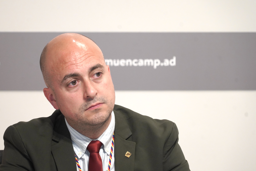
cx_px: 97
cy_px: 100
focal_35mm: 199
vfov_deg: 6.9
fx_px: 1415
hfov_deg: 10.3
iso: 3200
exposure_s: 1/160
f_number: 6.3
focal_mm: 154
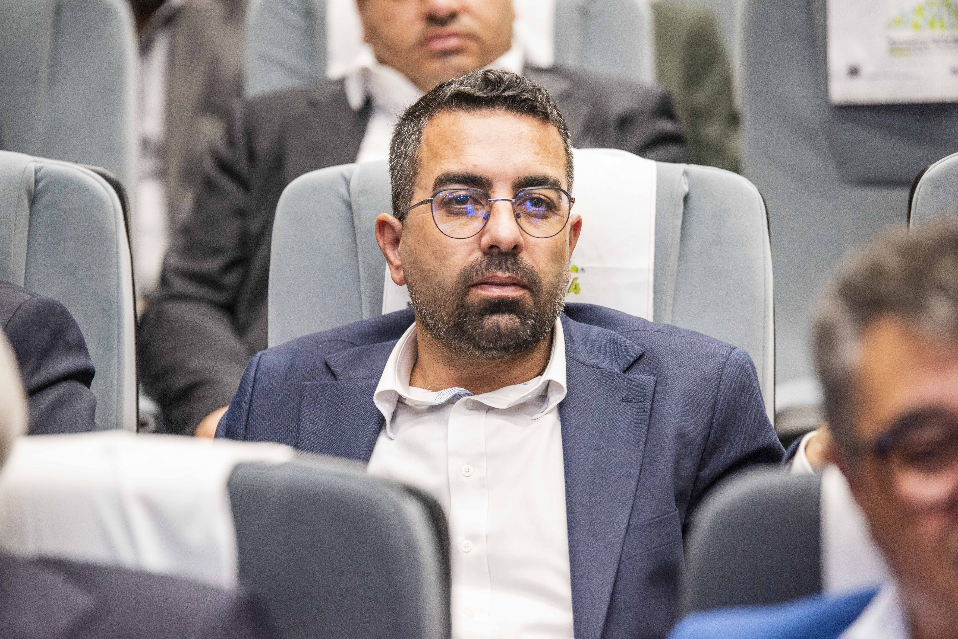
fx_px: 5324
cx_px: 479
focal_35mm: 200
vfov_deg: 6.9
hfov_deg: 10.3
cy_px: 320
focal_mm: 200
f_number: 2.8
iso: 1000
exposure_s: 1/100
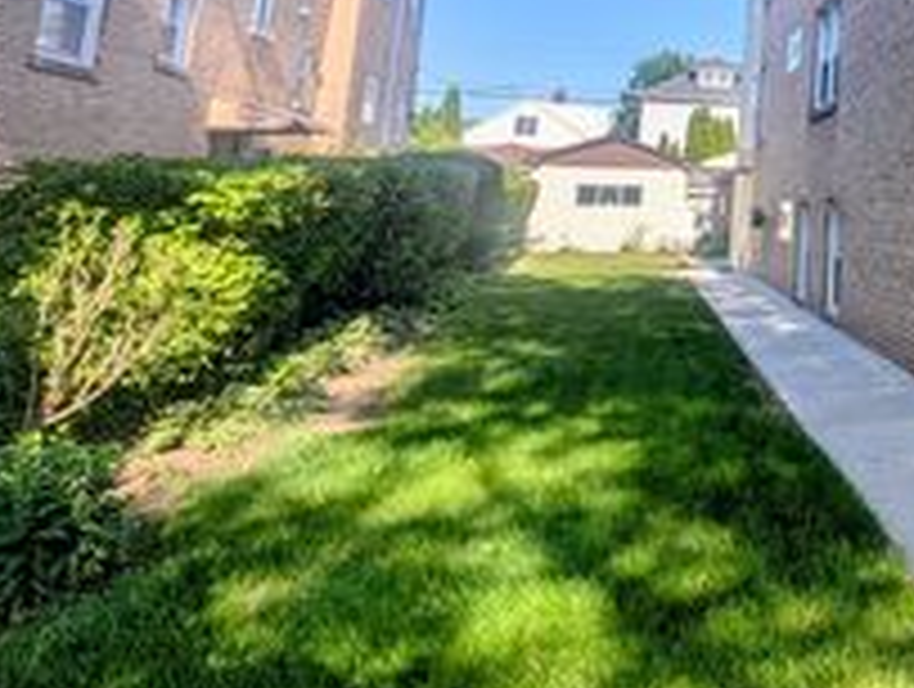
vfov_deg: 40.6
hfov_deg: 40.3
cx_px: 1094
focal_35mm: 32
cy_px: 56
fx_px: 846
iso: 46
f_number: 2.2
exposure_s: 1/1218
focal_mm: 1.95
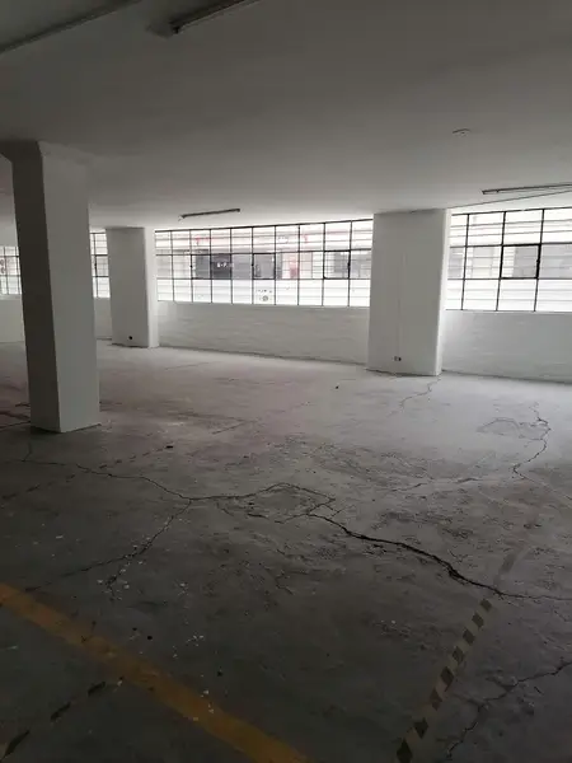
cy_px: 382
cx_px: 286
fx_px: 595
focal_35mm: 27
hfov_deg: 51.4
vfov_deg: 65.3
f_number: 1.8
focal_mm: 5.3
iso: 320
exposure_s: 1/60
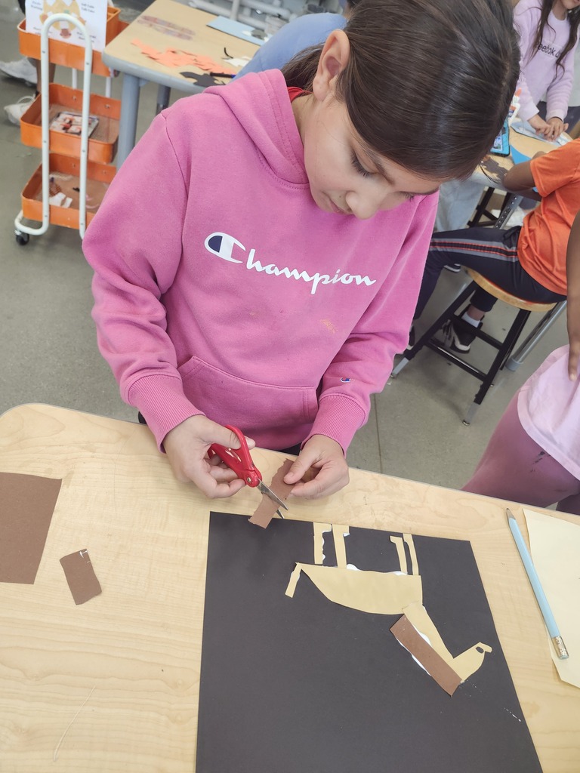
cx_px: 290
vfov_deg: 73.9
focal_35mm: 23
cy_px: 386
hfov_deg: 58.9
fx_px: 514
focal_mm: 5.54
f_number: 1.8
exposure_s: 1/120
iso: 160
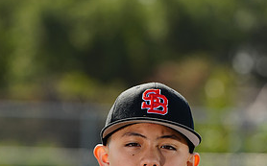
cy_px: 243
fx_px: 3096
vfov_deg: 3.1
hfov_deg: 4.9
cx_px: 120
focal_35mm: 426
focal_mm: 200
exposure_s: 1/250
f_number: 5
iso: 64
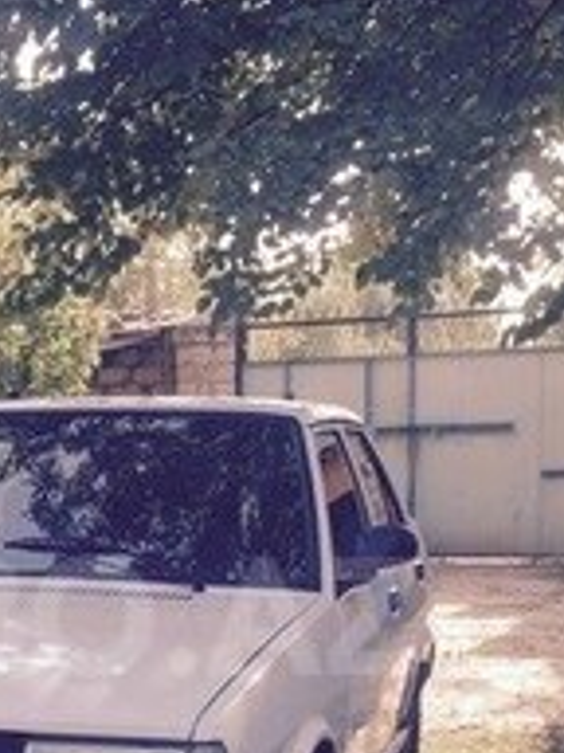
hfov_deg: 19.2
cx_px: 16
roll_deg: +1.3
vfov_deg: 25.5
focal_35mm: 75
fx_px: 1629
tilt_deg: -4.5
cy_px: 616
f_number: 2.2
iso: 32
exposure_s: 1/257
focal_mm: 4.15
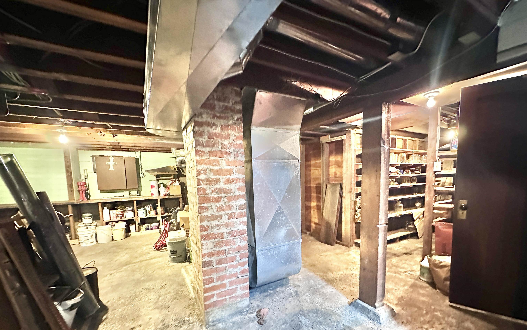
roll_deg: +1.3
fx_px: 215
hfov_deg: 101.5
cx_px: 265
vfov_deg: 73.9
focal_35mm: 15
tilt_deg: -5.7
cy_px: 200
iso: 1250
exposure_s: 1/30
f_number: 2.2
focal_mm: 2.22
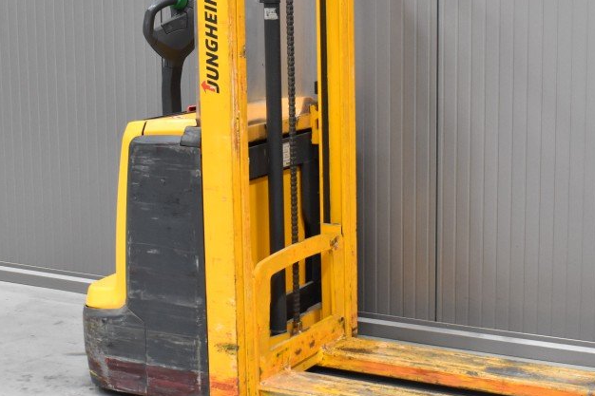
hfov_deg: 29.2
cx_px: 333
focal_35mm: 69
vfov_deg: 19.7
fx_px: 1140
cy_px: 141
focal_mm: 24
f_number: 5
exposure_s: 1/40
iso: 1600
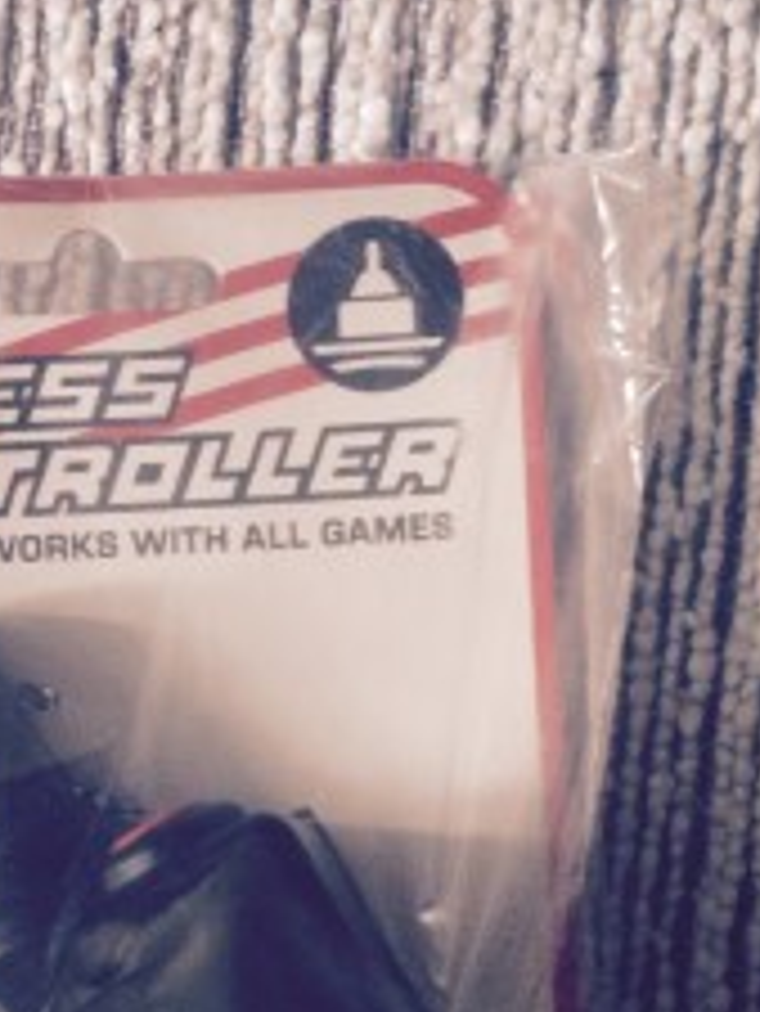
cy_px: 704
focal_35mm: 55
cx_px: 157
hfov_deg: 26.1
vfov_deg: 34.5
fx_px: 1609
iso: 250
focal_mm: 4.15
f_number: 2.2
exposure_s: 1/20
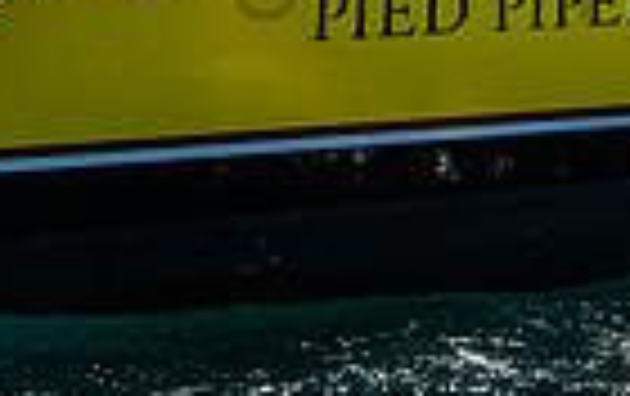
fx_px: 2752
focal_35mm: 160
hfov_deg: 12.6
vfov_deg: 7.5
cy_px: -647
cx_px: 818
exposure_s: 1/2000
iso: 500
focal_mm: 28
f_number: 8
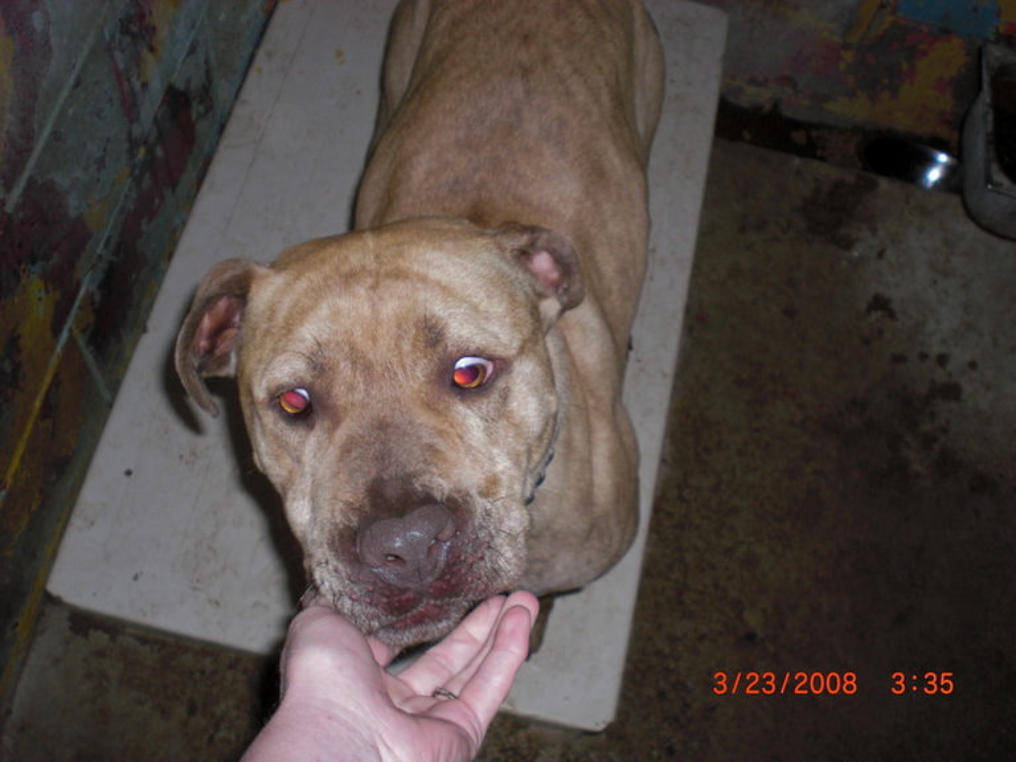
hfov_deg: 49.0
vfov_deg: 37.7
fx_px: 1115
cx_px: 508
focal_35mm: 38
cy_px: 381
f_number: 3.1
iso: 100
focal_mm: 6.3
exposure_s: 1/60
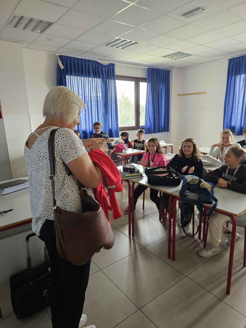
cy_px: 164
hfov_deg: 58.9
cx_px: 123
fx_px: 218
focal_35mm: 23
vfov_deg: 73.9
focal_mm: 6.3
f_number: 1.7
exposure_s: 1/60
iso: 250
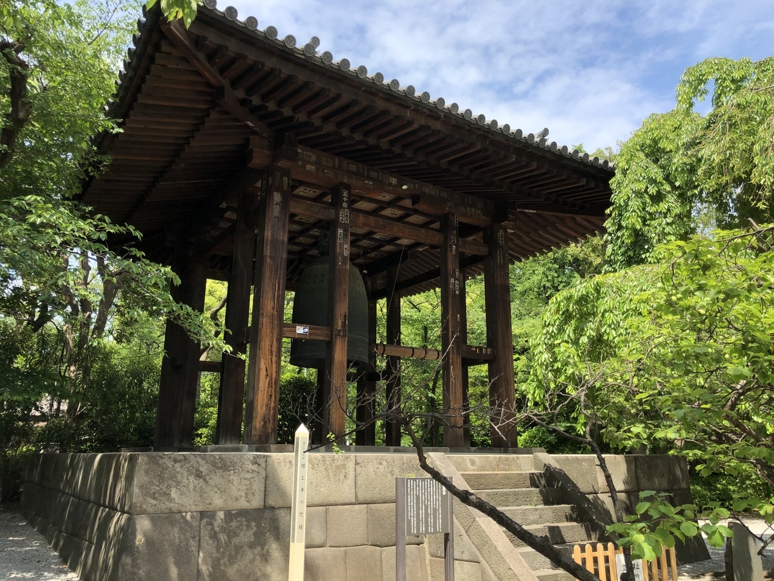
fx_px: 626
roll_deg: -0.1
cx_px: 387
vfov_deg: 49.7
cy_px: 290
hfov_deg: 63.4
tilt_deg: +15.5
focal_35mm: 28
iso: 20
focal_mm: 3.99
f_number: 1.8
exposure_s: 1/1185
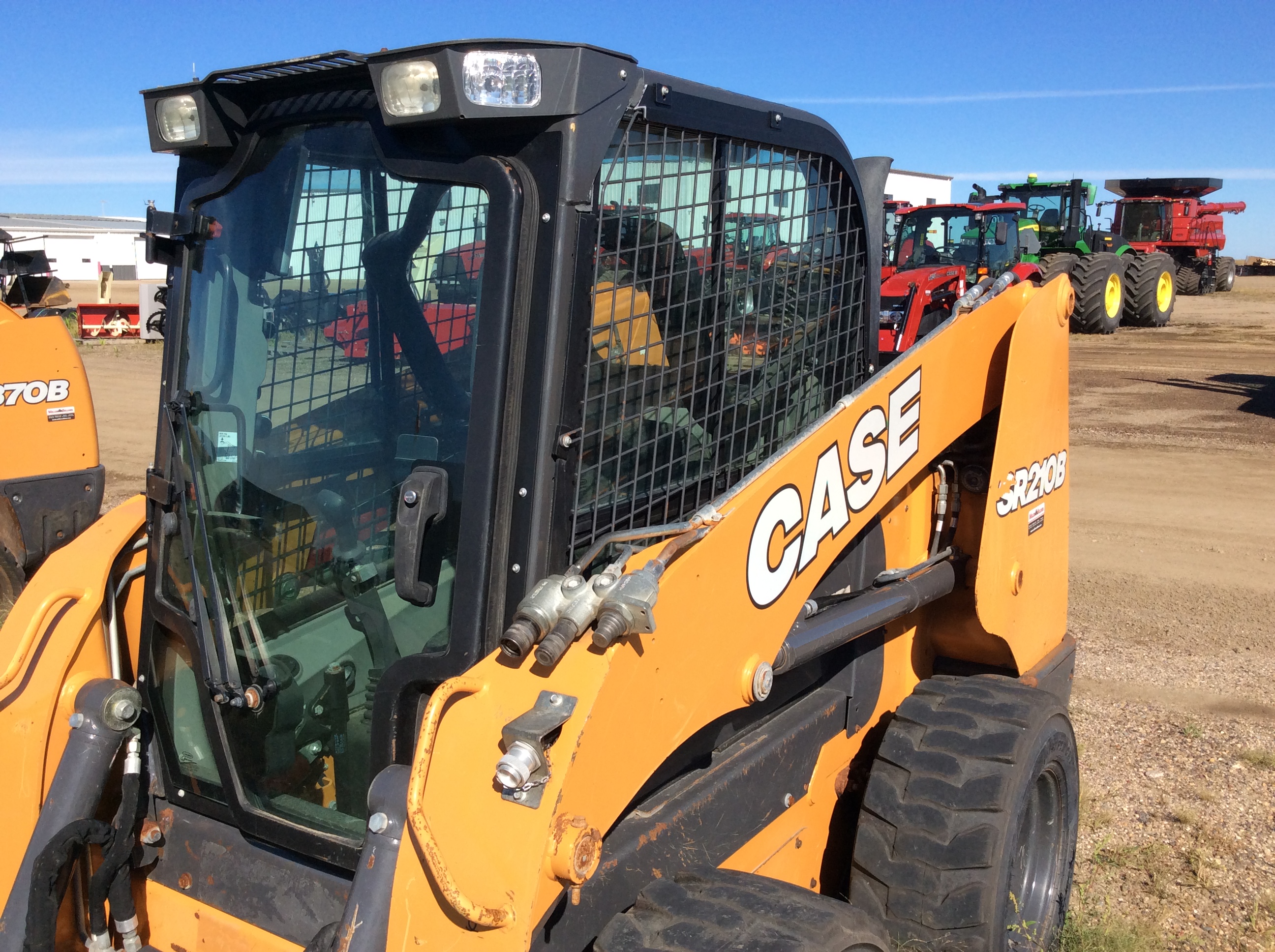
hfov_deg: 56.9
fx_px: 1177
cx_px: 638
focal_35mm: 32
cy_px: 476
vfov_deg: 44.1
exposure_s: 1/1431
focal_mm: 3.3
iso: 32
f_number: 2.4
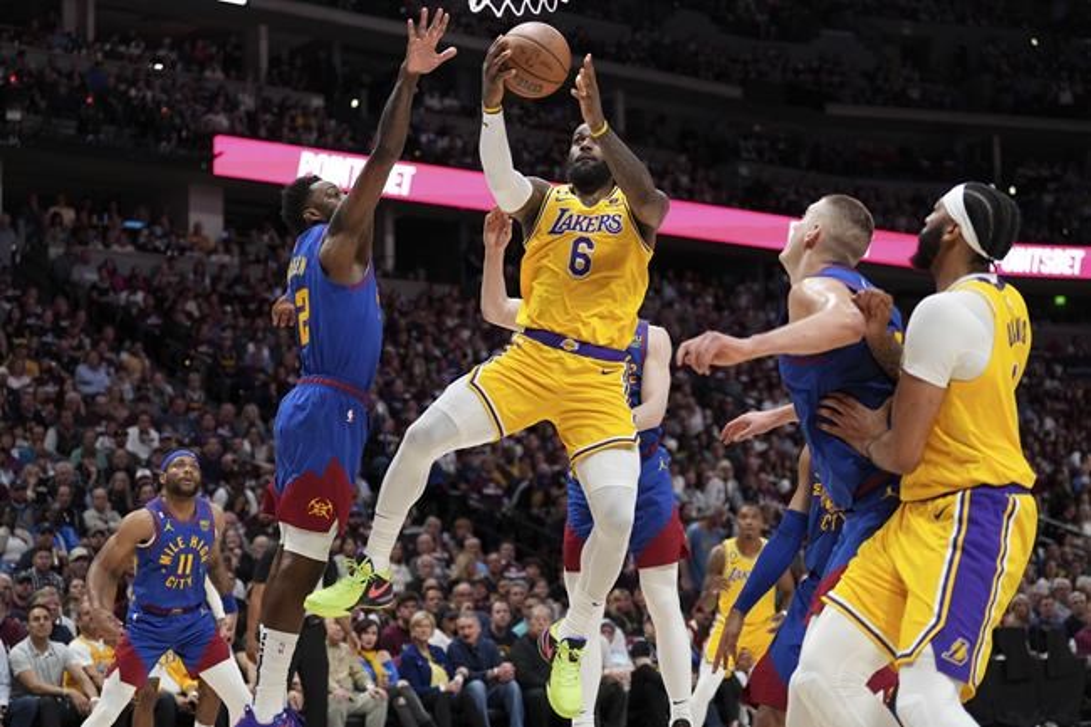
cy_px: 364
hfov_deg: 28.9
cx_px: 546
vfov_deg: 19.4
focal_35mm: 70
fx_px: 2121
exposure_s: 1/1600
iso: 2500
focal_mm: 70
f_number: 2.8
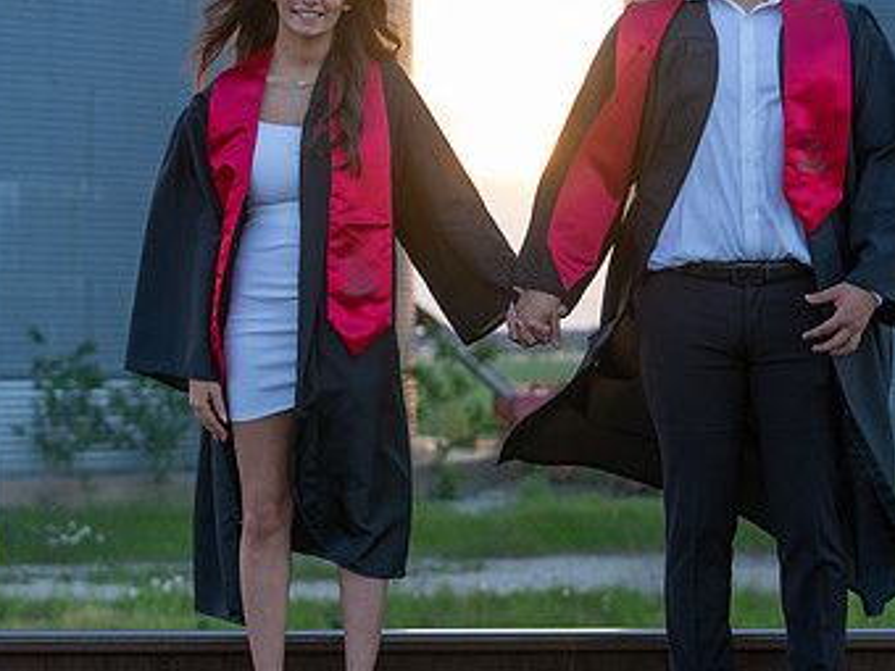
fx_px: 2973
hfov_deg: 17.1
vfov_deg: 12.9
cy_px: 275
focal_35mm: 115
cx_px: 479
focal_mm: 70
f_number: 3.5
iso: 500
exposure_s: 1/320
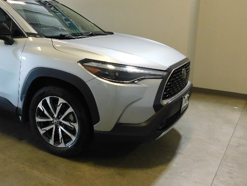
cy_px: 66
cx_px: 46
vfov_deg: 34.9
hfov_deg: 43.4
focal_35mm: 41
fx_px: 293
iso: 400
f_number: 3
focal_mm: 4
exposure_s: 1/25
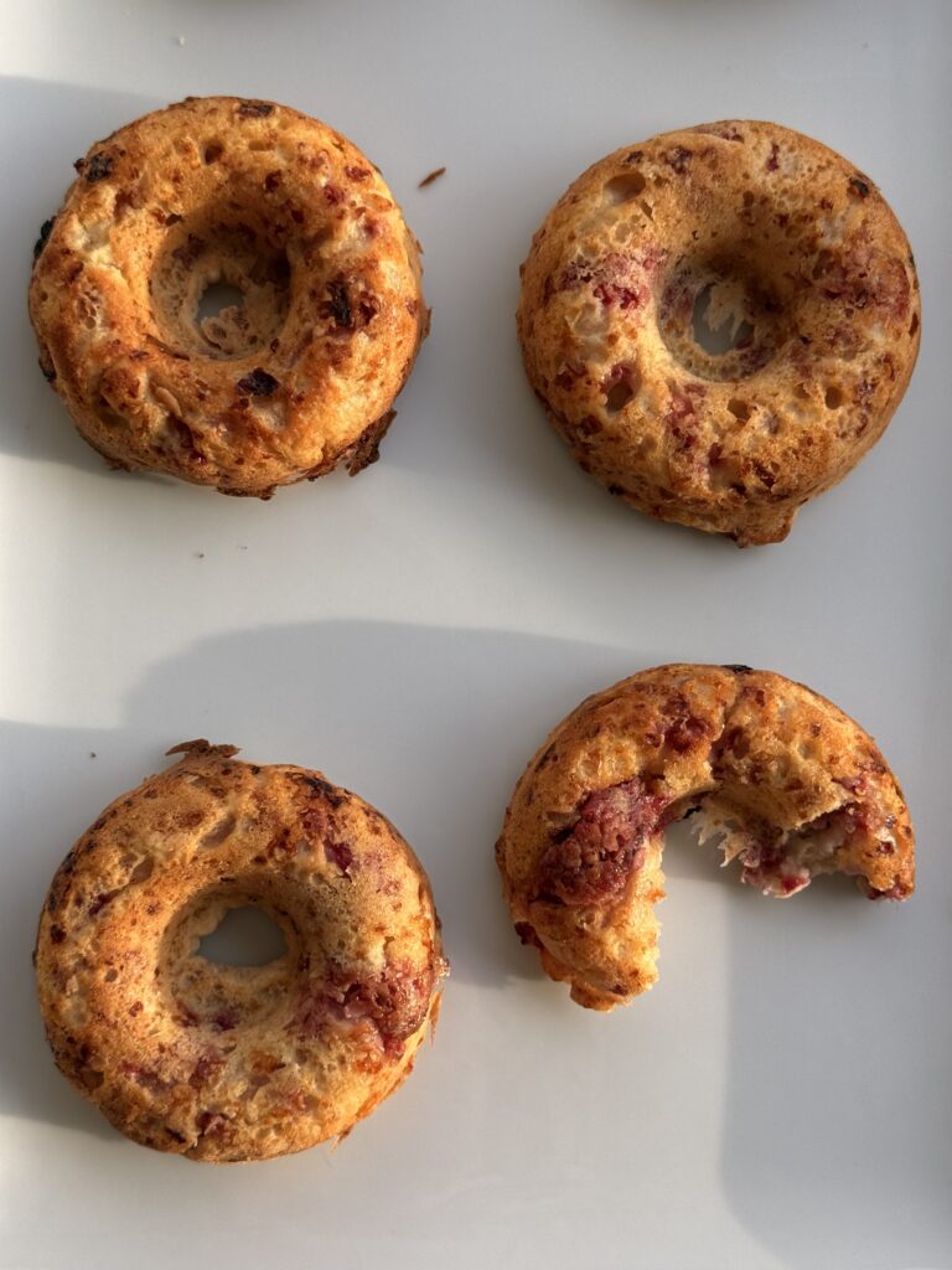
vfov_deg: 39.7
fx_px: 1760
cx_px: 476
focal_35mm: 48
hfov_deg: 30.3
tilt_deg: -86.0
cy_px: 635
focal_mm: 6.76
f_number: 1.78
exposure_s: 1/663
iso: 80
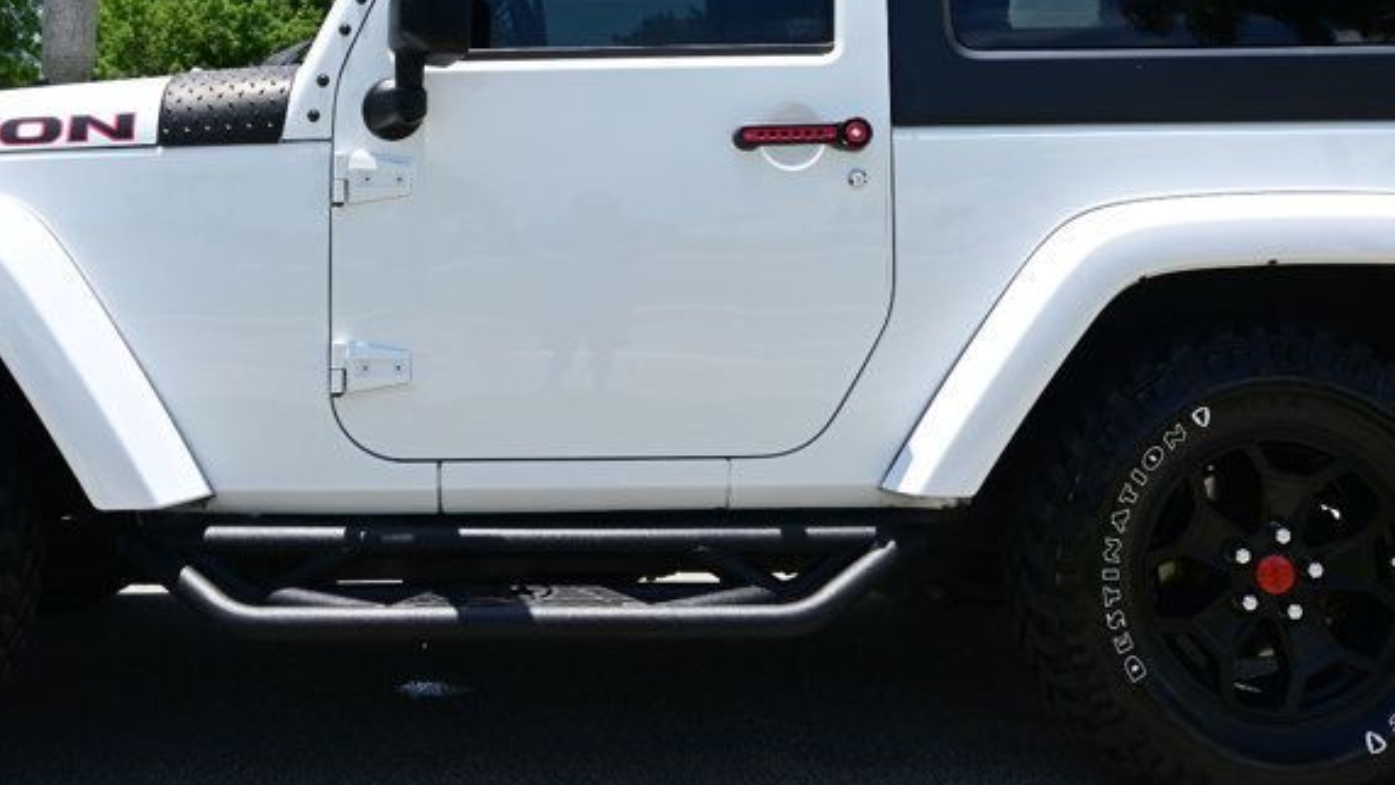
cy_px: 61
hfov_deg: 45.3
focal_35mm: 45
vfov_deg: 25.6
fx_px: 1665
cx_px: 588
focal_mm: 16
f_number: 7.1
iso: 100
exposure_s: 1/200
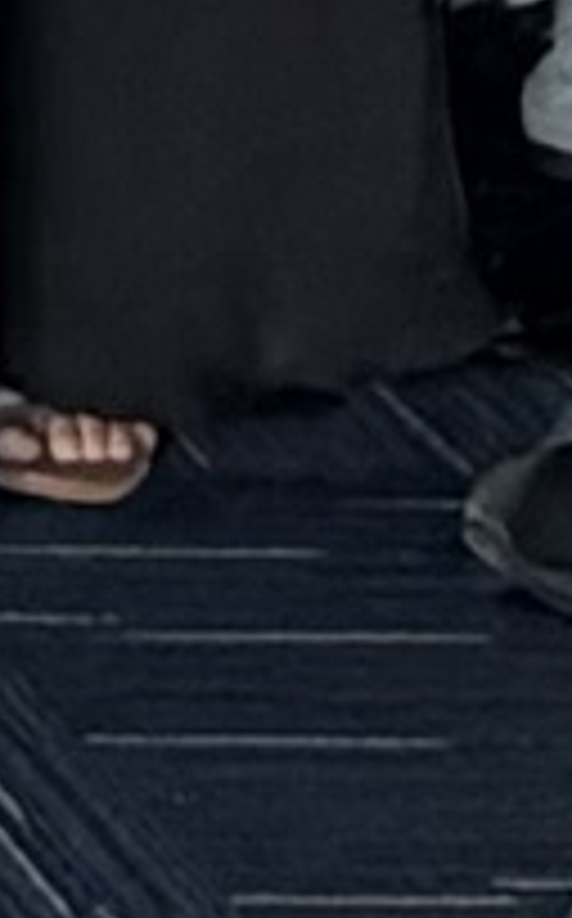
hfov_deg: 5.8
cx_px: -2374
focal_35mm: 149
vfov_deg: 8.9
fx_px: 3727
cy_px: -2412
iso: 160
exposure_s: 1/121
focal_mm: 2.22
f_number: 2.2
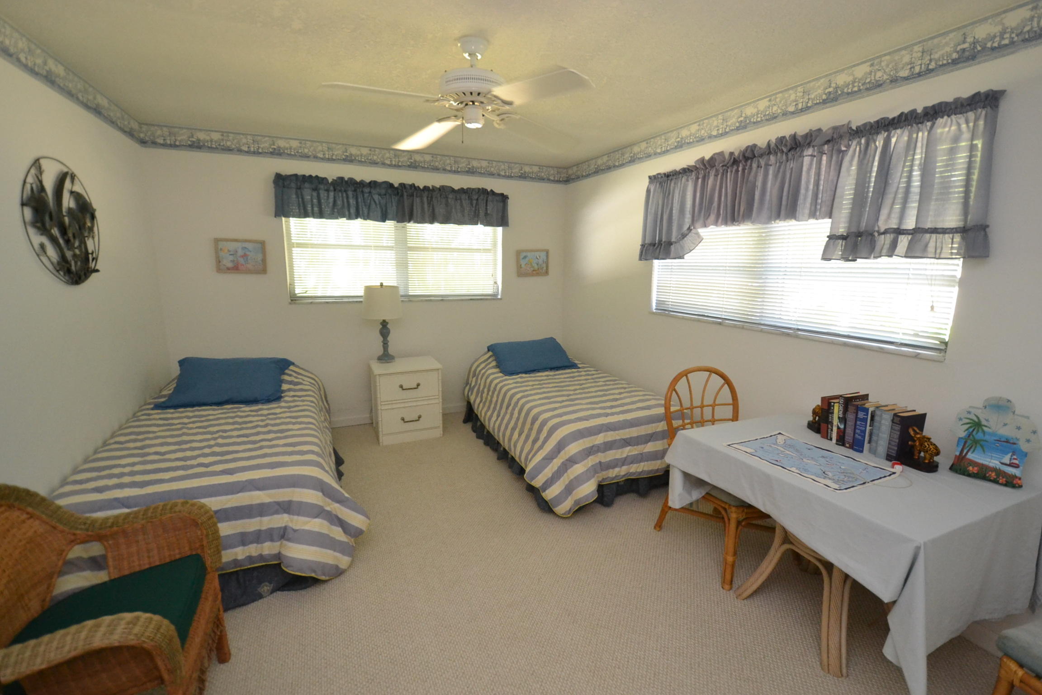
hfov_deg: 100.4
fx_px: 434
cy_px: 348
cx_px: 521
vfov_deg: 77.3
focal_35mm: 15
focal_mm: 10
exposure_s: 1/60
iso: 2200
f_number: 3.5
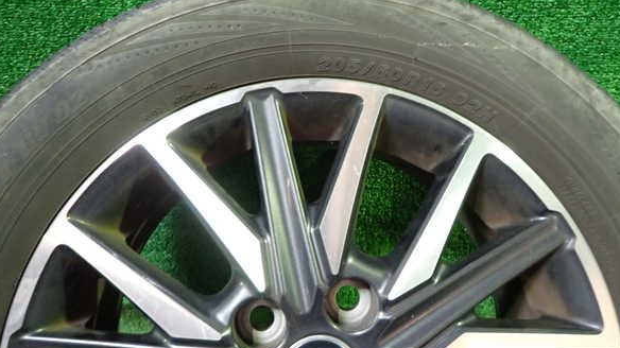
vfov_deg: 41.4
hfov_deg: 67.9
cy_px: 152
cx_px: 313
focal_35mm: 28
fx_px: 460
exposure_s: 1/30
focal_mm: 4.5
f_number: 2
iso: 500
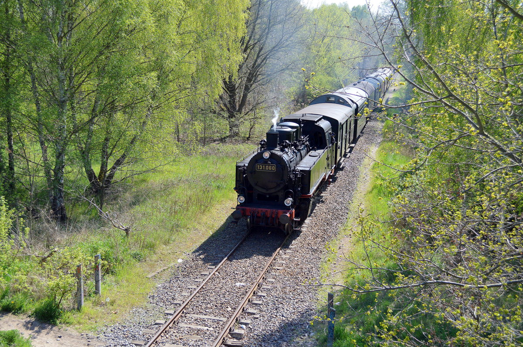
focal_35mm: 42
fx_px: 609
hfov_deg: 46.4
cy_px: 174
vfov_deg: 31.8
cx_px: 262
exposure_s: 1/1000
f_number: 4.5
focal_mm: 28
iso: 400
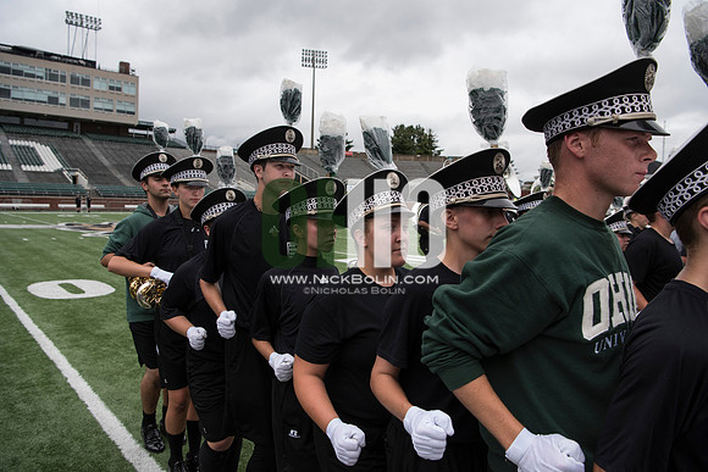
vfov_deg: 53.2
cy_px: 236
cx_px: 354
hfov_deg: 73.7
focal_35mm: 24
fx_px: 472
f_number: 5.6
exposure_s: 1/2500
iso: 640
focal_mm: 24
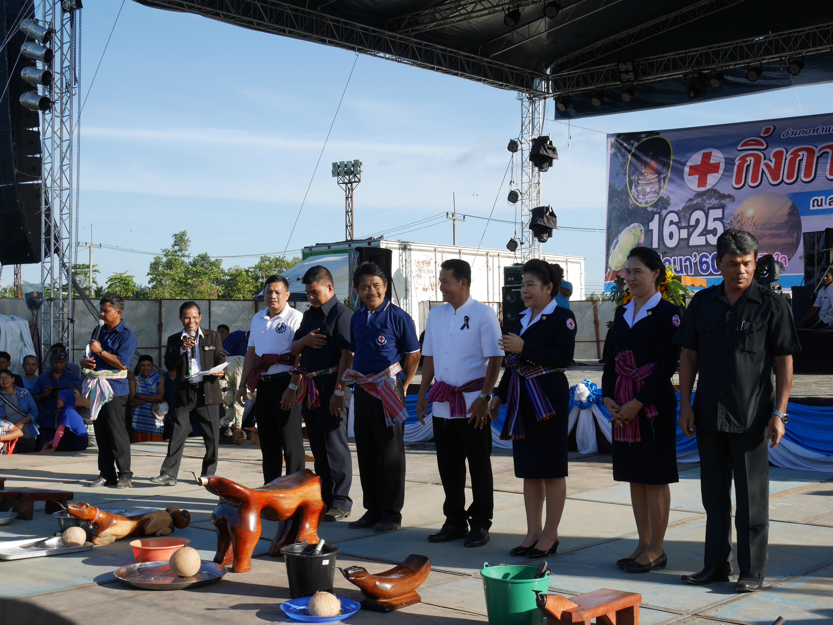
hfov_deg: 39.7
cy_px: 312
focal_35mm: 48
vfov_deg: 30.3
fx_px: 1155
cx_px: 416
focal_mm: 24
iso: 200
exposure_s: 1/400
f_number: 7.1
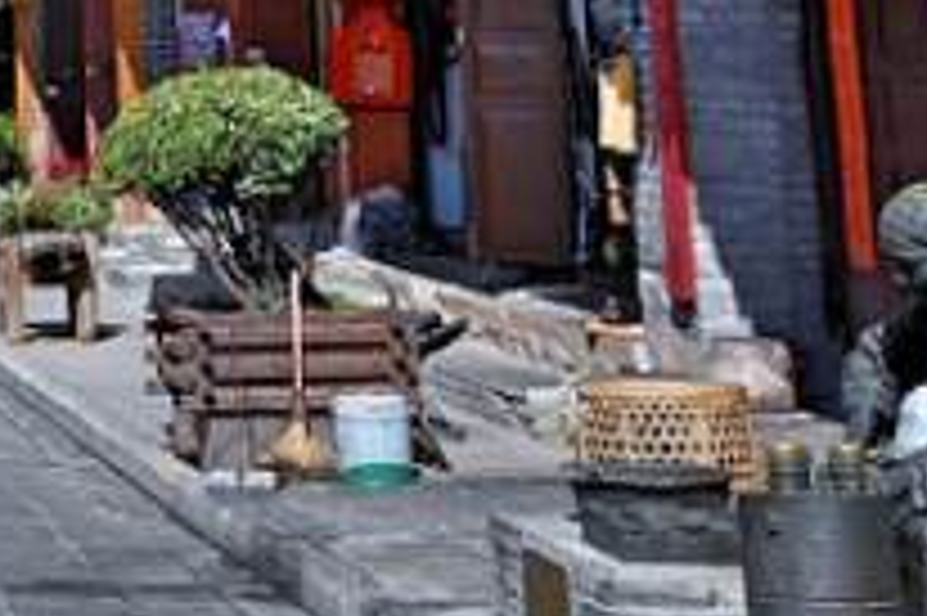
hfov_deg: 17.0
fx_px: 2882
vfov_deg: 11.2
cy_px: -546
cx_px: -346
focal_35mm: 112
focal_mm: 24
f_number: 8
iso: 100
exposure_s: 1/250
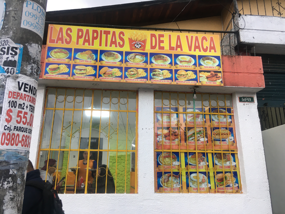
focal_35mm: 29
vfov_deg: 48.2
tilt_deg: +16.0
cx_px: 142
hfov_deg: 61.7
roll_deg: +1.2
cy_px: 107
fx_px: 239
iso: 25
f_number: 2.2
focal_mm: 4.15
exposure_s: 1/40
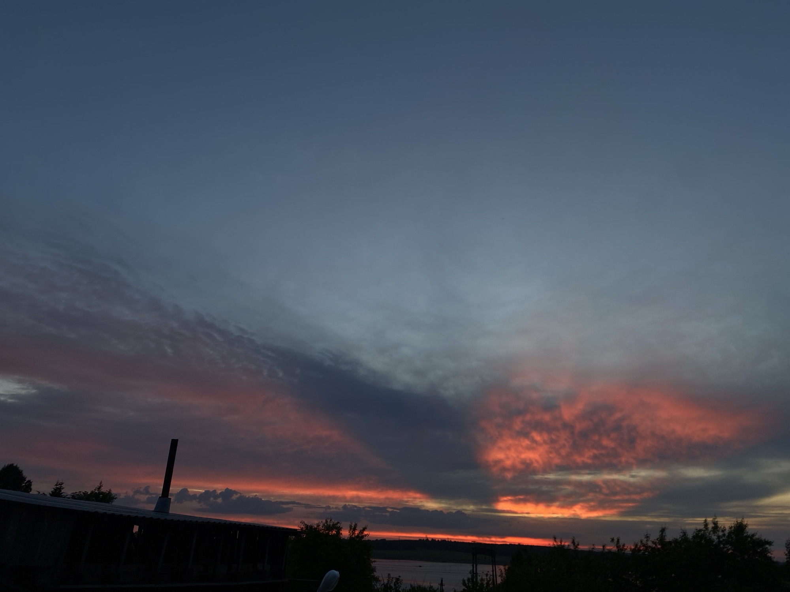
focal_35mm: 26
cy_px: 296
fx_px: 593
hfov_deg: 67.3
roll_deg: -2.6
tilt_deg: +20.5
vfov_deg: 53.1
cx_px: 395
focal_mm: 4.25
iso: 32
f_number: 1.8
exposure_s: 1/121
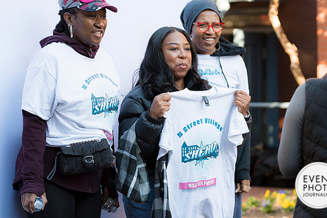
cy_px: 98
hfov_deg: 15.0
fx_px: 1244
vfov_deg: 10.0
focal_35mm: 137
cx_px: 165
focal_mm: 112
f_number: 4
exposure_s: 1/200
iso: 280
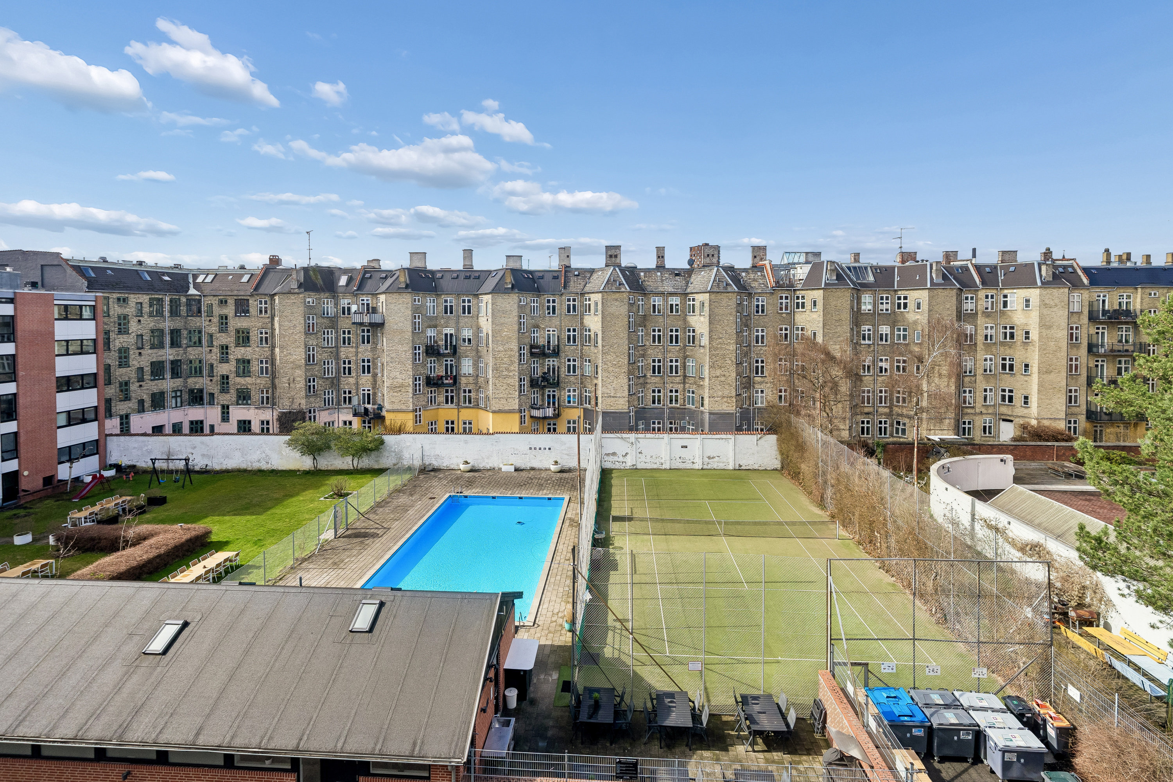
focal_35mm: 16
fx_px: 521
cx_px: 586
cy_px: 391
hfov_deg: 96.7
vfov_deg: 73.7
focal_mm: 16
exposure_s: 1/800
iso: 200
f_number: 5.6
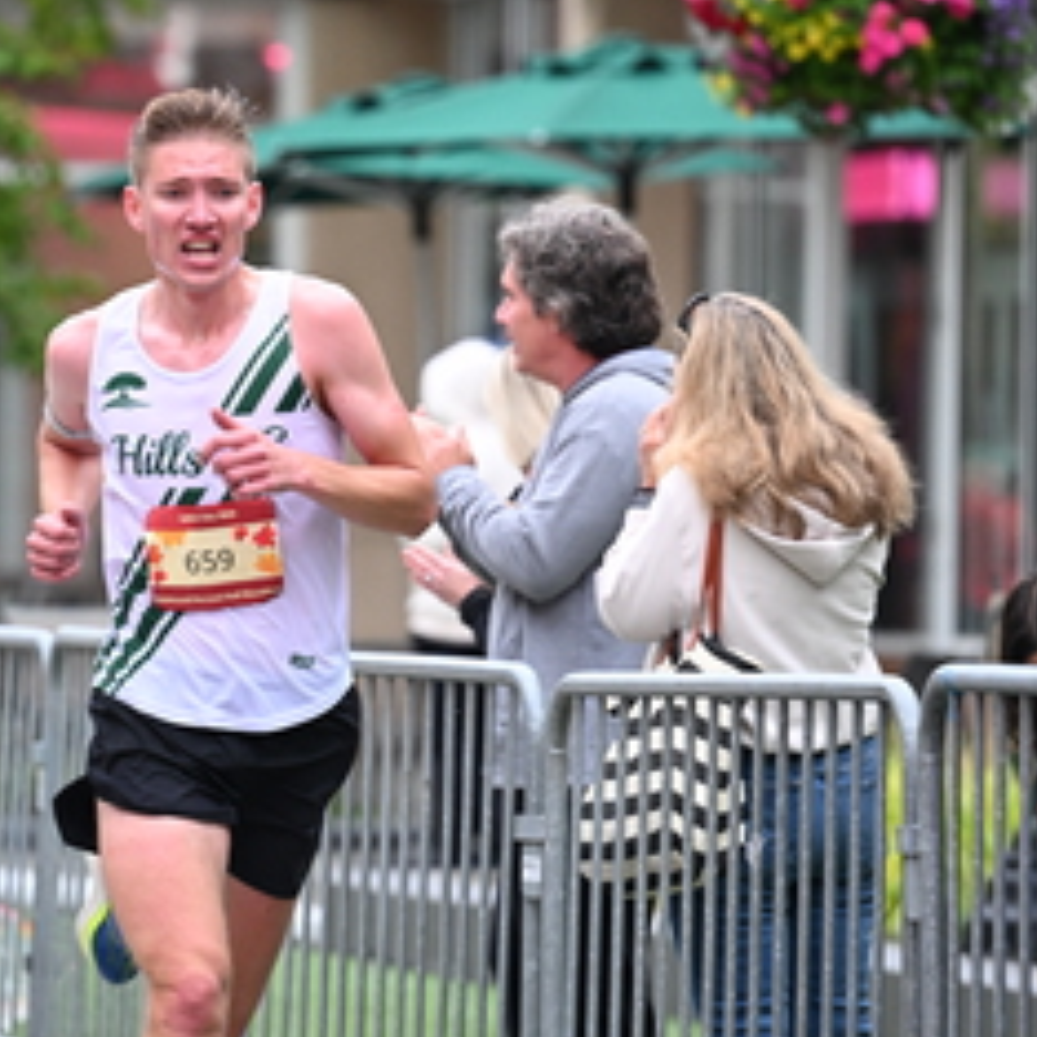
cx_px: 317
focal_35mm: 350
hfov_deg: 5.0
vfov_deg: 5.0
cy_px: 341
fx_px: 11862
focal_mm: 175
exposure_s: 1/800
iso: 1600
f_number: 2.8
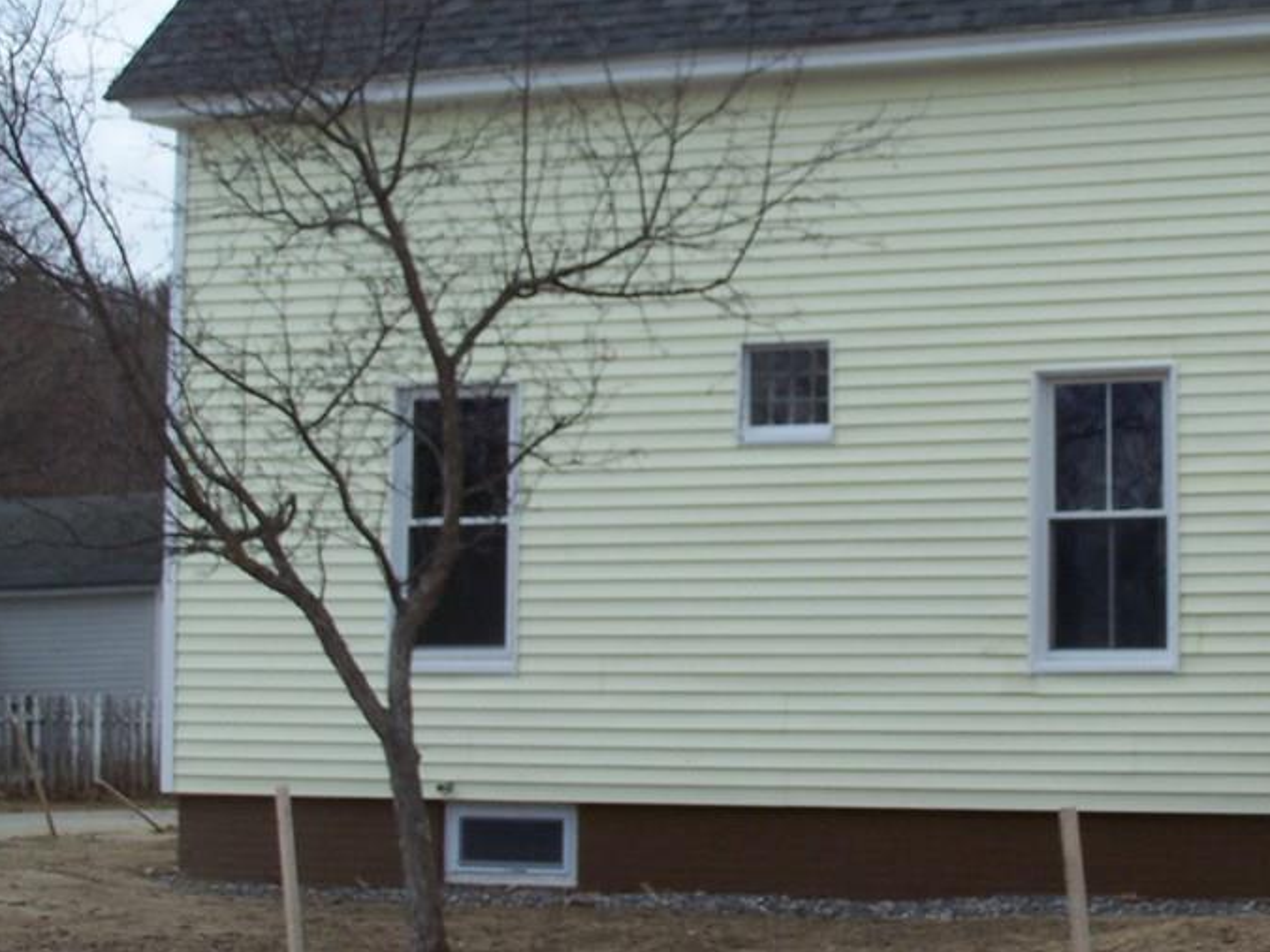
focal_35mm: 85
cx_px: 926
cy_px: 384
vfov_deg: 17.3
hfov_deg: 22.8
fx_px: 3118
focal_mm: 9.3
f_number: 4.5
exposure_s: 1/750
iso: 80
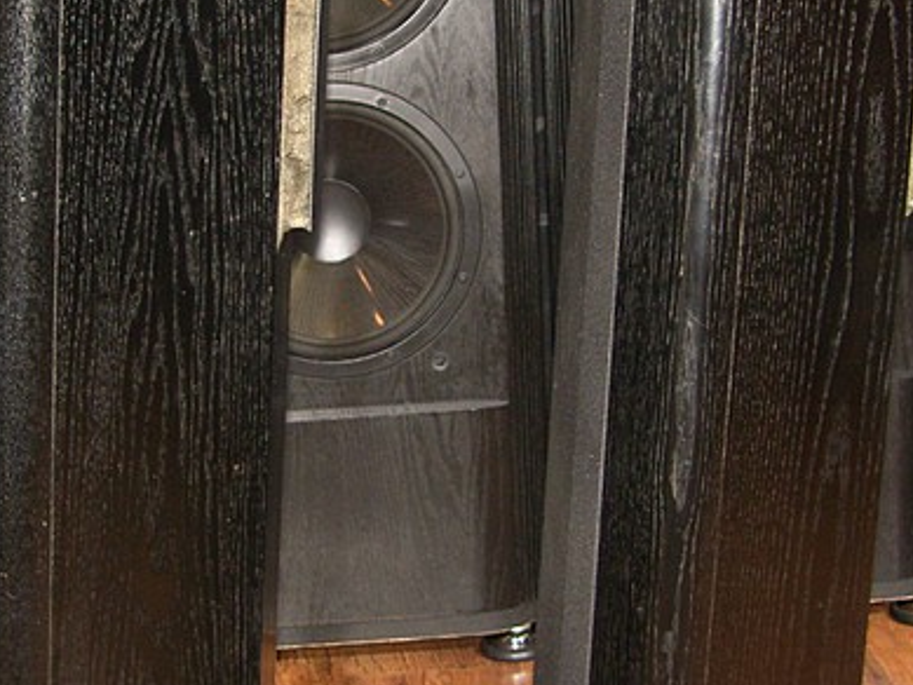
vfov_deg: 16.4
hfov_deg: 21.8
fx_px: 2374
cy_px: 364
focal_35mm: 90
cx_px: 415
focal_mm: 9
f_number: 2.2
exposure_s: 1/30
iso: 100
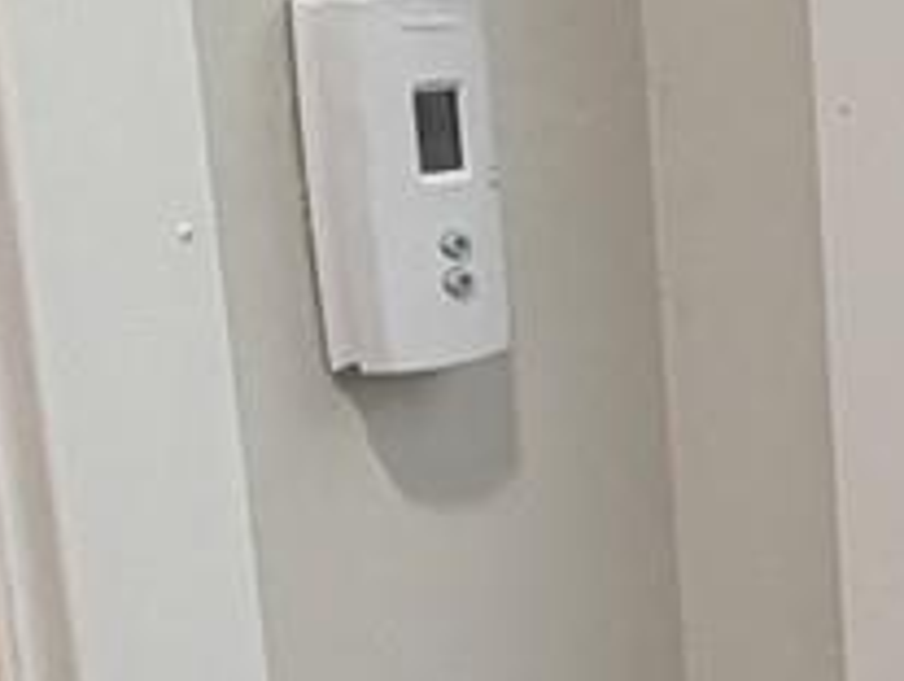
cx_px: 1450
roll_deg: -0.1
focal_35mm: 108
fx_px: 2825
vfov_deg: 13.4
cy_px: 794
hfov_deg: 16.2
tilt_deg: -16.2
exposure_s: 1/120
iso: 200
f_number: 2.2
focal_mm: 2.22
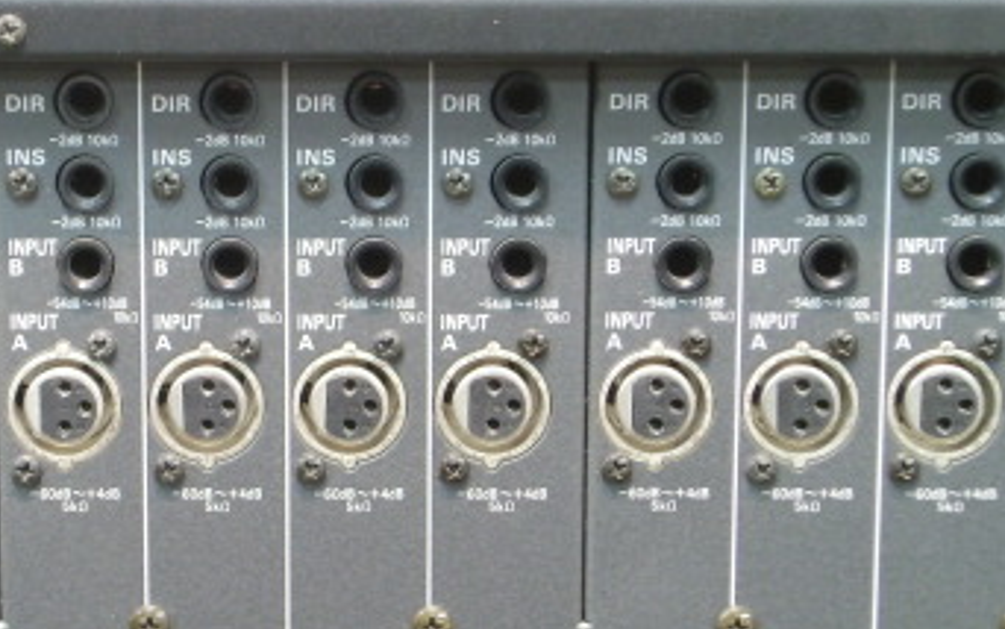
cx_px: 306
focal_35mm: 131
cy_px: 403
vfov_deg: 10.0
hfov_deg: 15.9
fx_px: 3589
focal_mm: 11.7
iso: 200
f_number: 4.1
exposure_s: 1/3.33
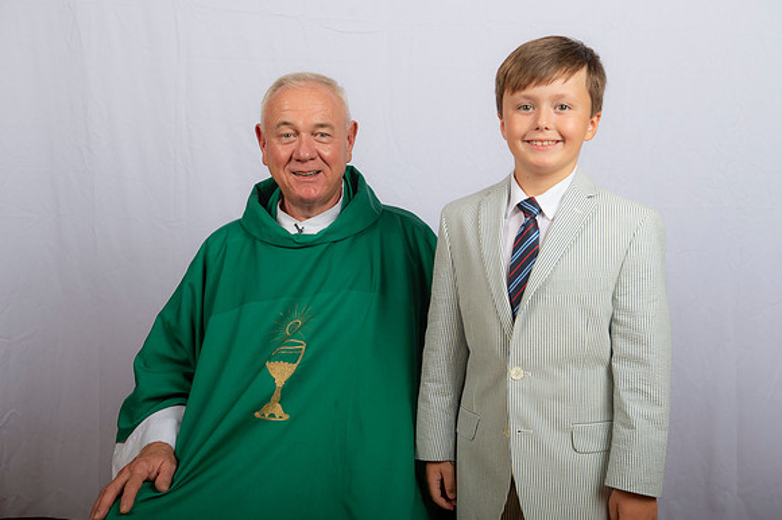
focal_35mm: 52
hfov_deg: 38.2
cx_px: 391
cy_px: 260
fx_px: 1129
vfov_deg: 26.0
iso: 320
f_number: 8
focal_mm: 52
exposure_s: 1/200
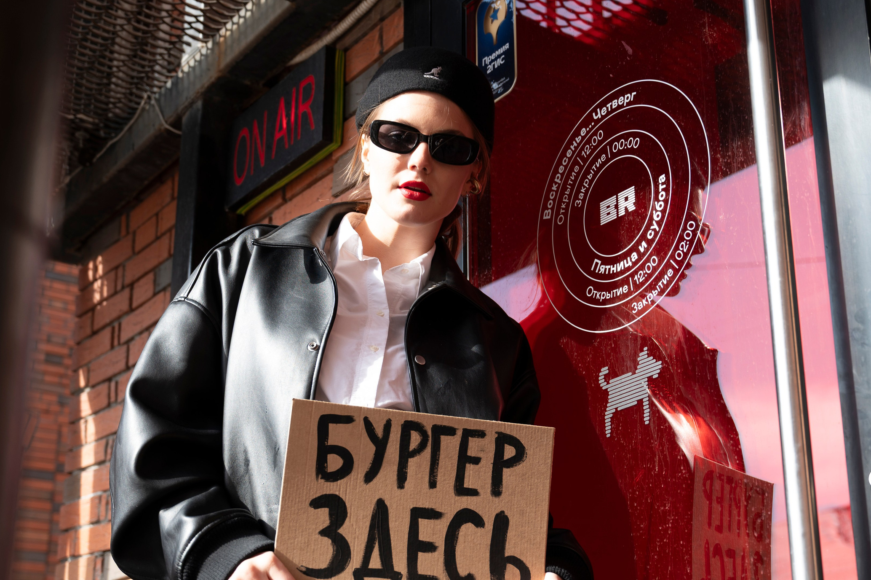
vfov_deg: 25.9
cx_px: 508
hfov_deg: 38.1
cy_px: 347
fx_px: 1257
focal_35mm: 52
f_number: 4
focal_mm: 42
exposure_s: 1/320
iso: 100
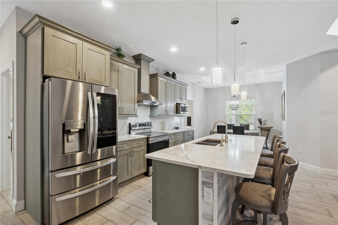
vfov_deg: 77.3
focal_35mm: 15
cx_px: 169
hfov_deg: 100.4
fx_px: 141
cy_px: 112
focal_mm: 10
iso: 200
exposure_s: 1/2
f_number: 13
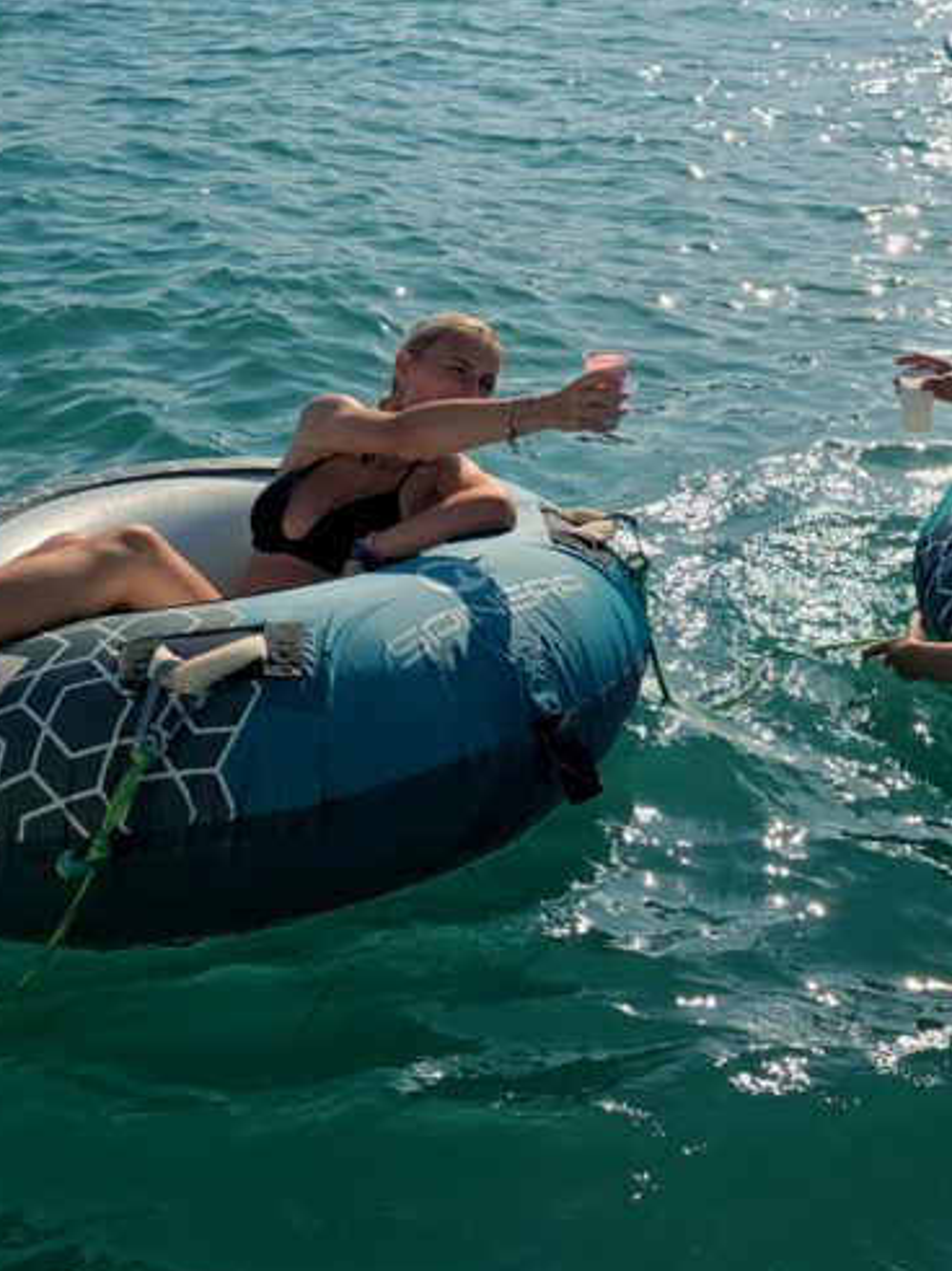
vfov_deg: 38.6
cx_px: 686
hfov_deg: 29.9
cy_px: 308
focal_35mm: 48
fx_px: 1761
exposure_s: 1/5000
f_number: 1.7
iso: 20
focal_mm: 6.3
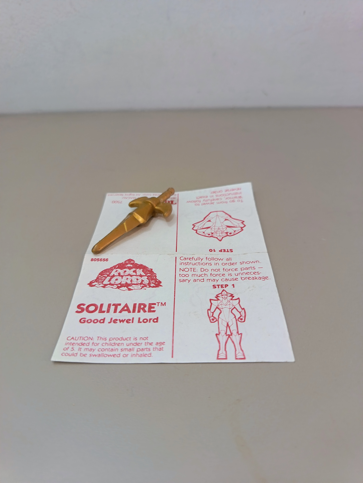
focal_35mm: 24
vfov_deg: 71.6
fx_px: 336
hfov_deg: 56.8
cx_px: 182
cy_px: 242
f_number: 1.75
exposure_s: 1/33.3
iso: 1210
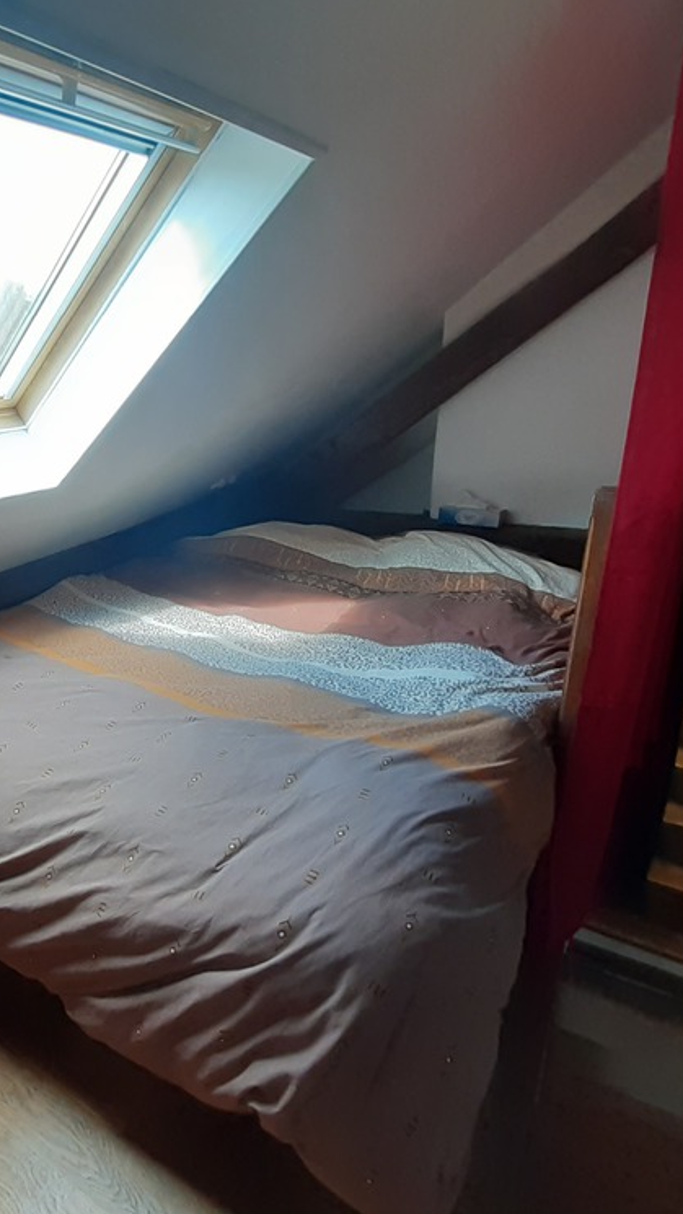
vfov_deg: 89.6
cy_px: 605
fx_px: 612
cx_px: 178
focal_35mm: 19
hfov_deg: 55.7
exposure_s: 1/50
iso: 80
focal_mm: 1.13
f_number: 2.2
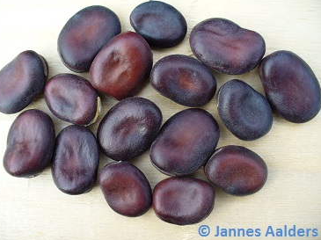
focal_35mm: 39
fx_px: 361
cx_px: 156
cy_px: 117
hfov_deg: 47.9
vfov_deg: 36.8
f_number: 2.8
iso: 80
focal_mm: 6.1
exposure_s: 1/160
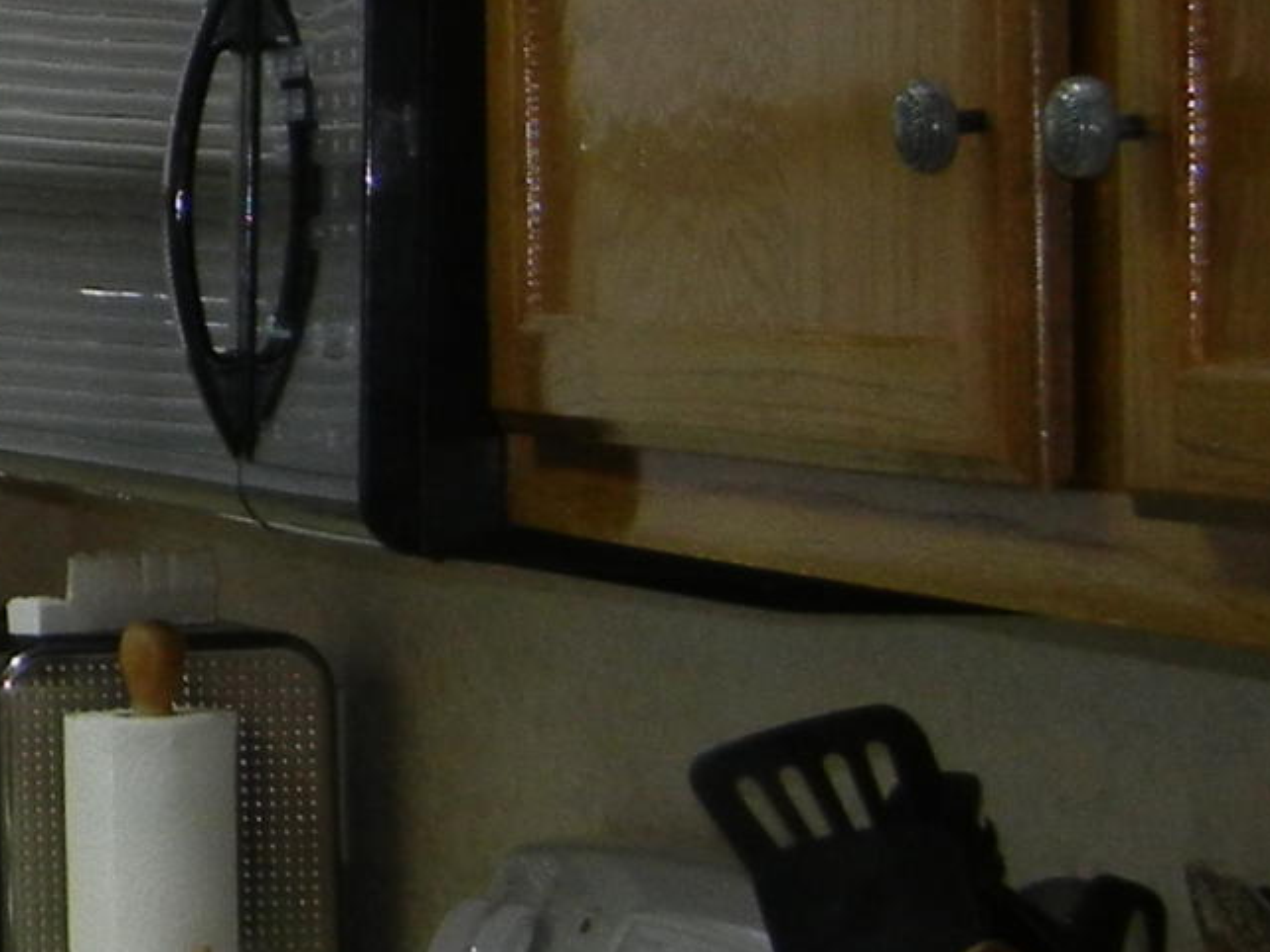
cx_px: -1238
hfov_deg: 12.5
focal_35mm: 140
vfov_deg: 10.6
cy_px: 320
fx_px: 5135
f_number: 3.5
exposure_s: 1/30
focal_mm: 5.4
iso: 200
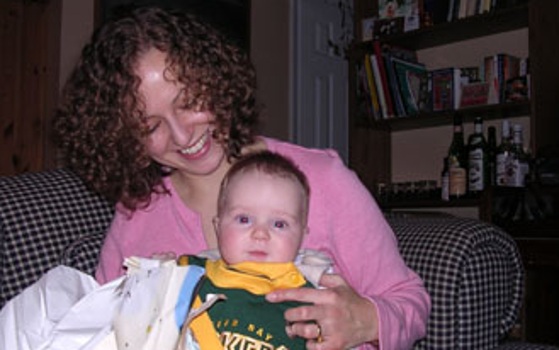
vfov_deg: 26.4
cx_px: 257
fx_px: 747
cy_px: 182
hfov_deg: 41.0
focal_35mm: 49
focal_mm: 5.8
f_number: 2.8
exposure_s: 1/60.1
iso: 100
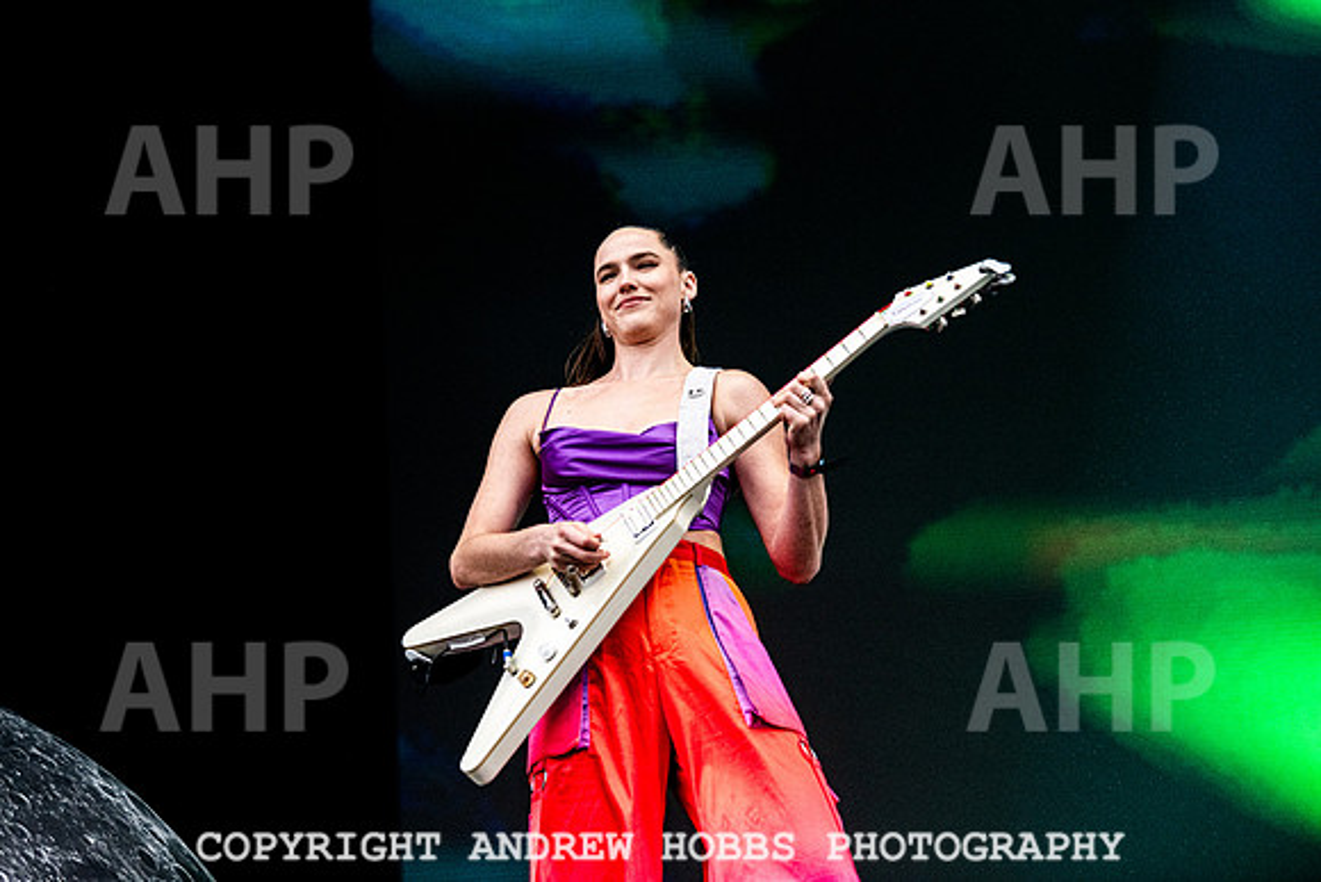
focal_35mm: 105
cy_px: 441
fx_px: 3854
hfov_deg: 19.5
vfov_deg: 13.0
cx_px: 660
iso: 1250
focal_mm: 105
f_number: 3.2
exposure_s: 1/6400
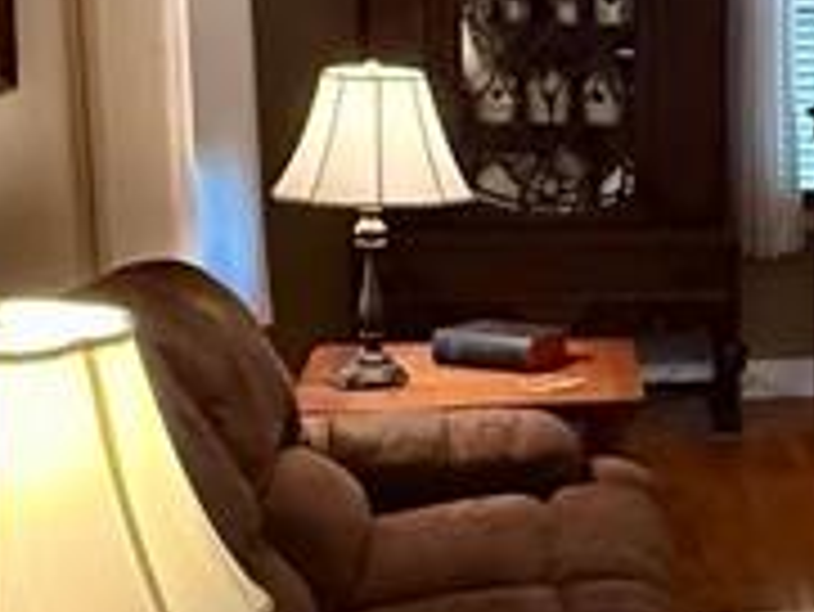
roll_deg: -1.8
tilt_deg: -8.1
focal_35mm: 79
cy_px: 252
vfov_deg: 18.7
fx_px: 1859
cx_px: 1318
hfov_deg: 20.2
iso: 800
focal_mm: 2.22
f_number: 2.2
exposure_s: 1/60
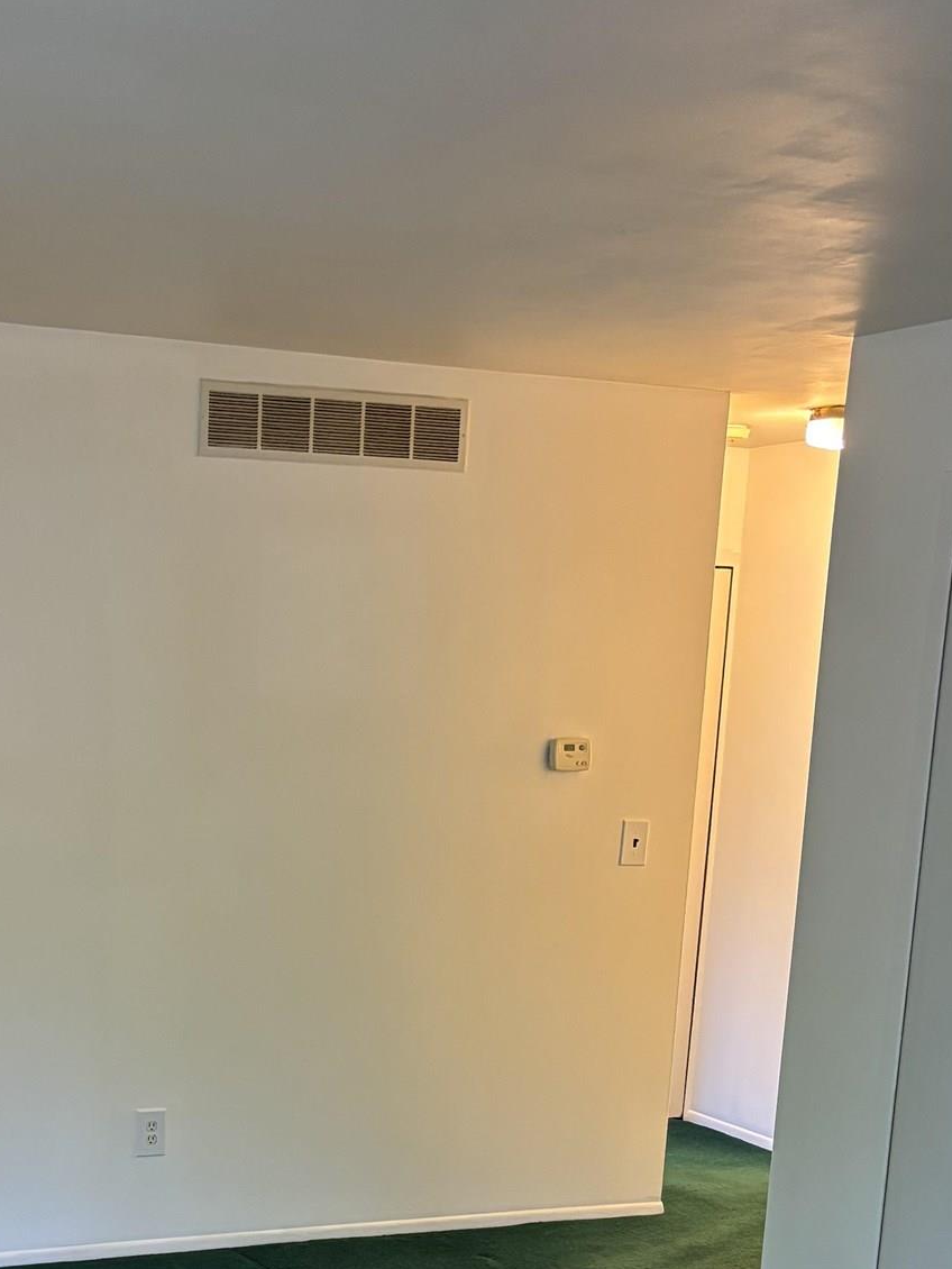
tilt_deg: -12.0
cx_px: 130
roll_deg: -1.9
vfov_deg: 34.6
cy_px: 1076
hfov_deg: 26.8
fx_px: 1943
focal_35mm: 53
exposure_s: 1/60
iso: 500
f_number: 1.6
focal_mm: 5.96
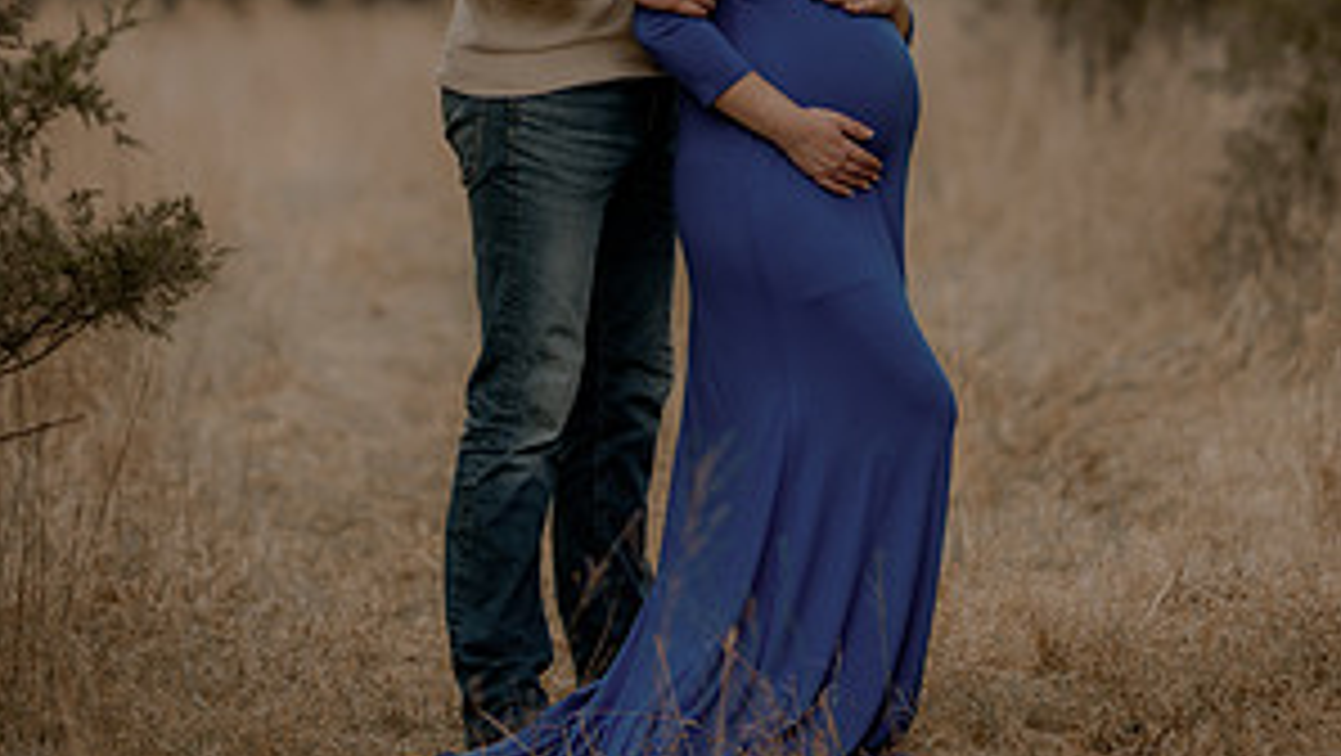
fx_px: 7151
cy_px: -117
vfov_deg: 6.0
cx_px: 670
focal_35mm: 201
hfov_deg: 10.7
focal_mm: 85
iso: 200
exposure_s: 1/1250
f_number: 1.4
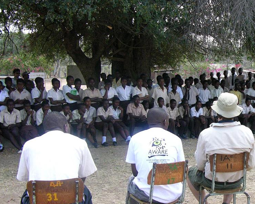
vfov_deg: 25.4
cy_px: 119
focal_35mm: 60
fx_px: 453
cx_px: 216
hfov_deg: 30.4
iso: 200
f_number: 2.8
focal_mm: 8.9
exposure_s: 1/500
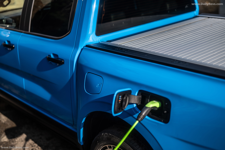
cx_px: 112
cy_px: 75
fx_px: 312
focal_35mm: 50
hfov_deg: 39.6
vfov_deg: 27.0
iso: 32
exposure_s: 1/800
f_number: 1.3
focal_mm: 50
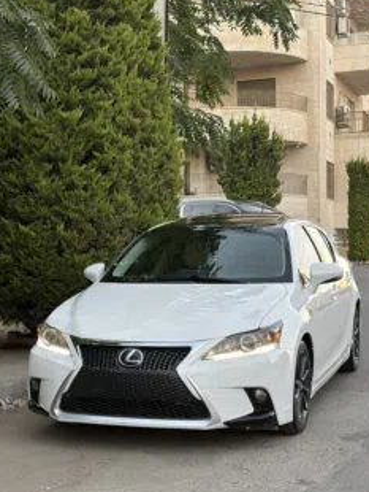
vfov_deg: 28.9
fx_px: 951
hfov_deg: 22.0
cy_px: 300
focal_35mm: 67
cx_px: 171
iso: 50
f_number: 1.6
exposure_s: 1/60
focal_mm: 5.96
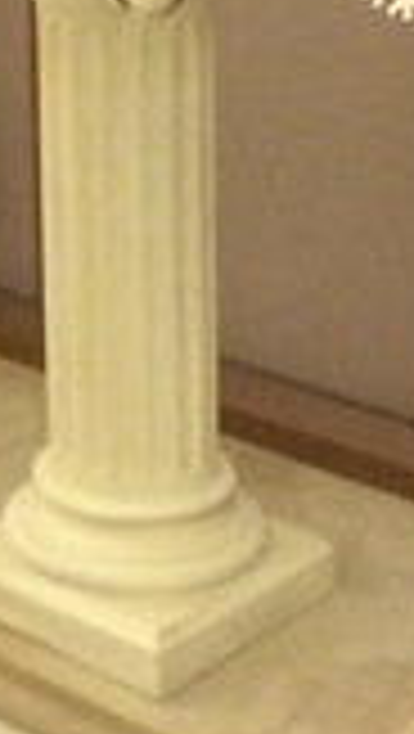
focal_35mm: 116
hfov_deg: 10.2
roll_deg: +4.0
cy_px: -18
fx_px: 2258
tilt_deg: -13.7
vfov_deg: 18.0
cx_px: -166
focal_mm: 4.15
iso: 500
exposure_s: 1/100
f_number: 2.2
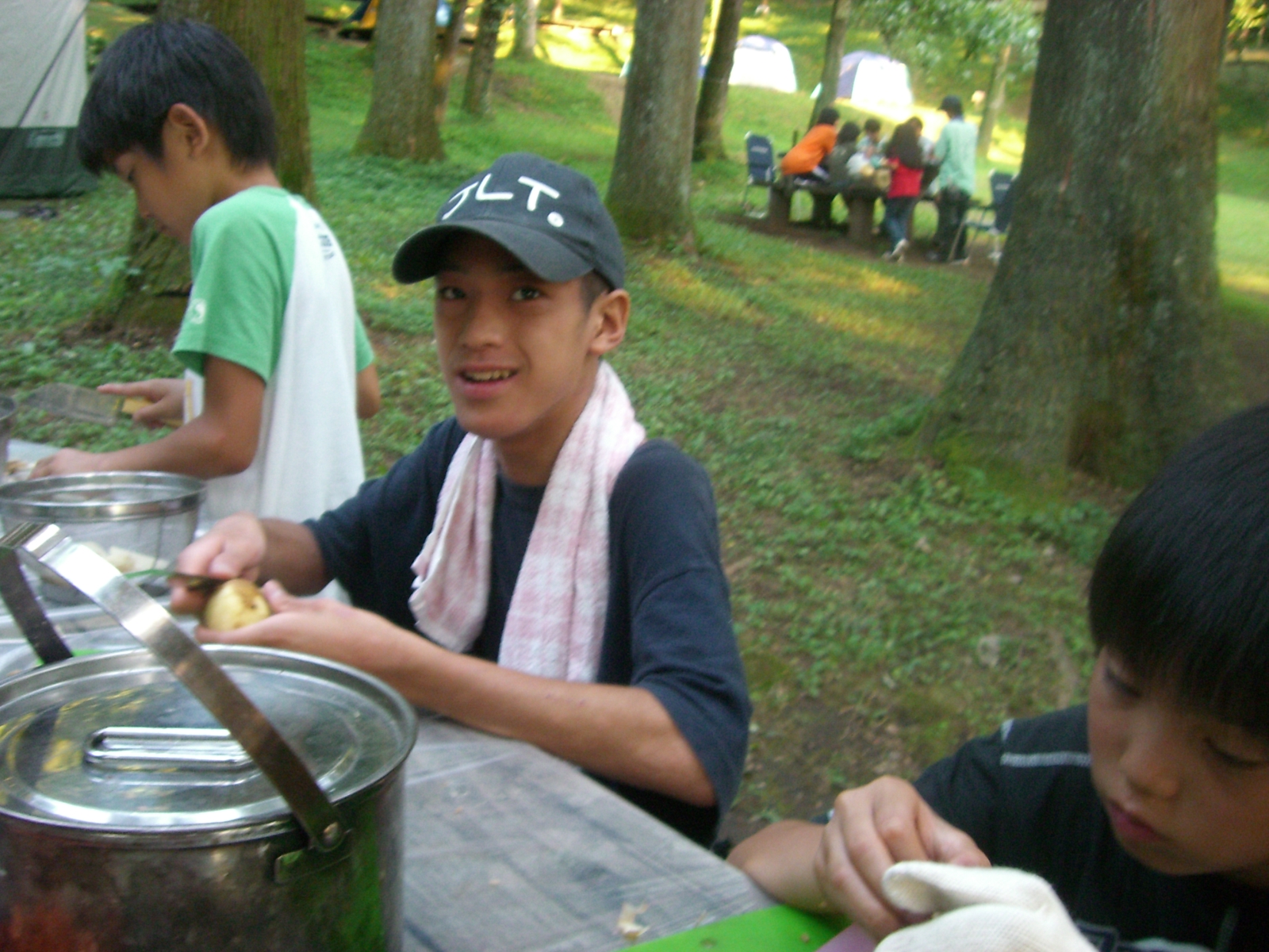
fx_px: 1393
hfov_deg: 49.0
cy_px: 476
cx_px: 634
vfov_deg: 37.7
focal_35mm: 38
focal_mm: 6.2
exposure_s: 1/50
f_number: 2.7
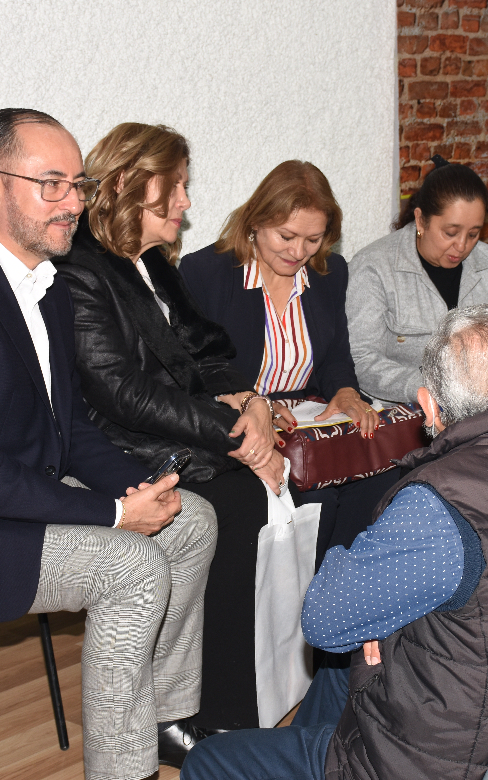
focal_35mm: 79
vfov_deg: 26.1
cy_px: 387
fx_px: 1681
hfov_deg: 16.5
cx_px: 325
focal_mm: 34
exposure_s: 1/80
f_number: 5.6
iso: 250
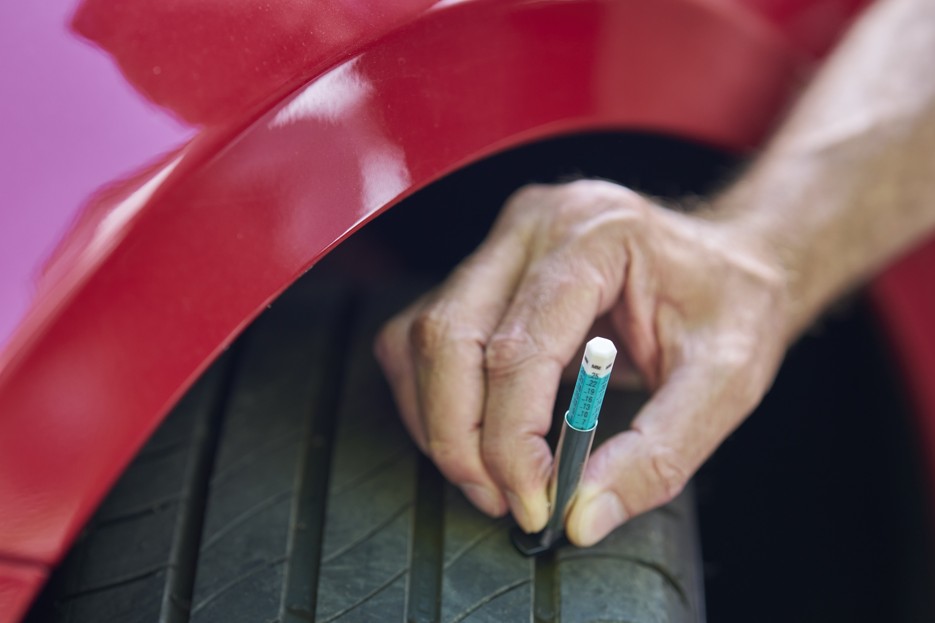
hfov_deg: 27.0
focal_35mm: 75
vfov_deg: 18.2
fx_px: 1948
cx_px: 468
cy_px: 312
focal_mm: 50
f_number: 1.8
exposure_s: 1/1000
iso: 320
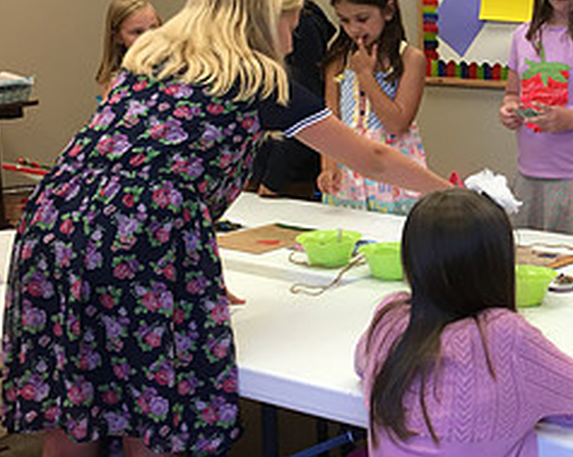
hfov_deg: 26.2
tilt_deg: -12.2
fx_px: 1169
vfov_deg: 22.1
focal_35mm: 69
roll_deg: -0.2
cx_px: 566
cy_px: 196
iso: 32
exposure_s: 1/40
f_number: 2.2
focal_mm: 4.15
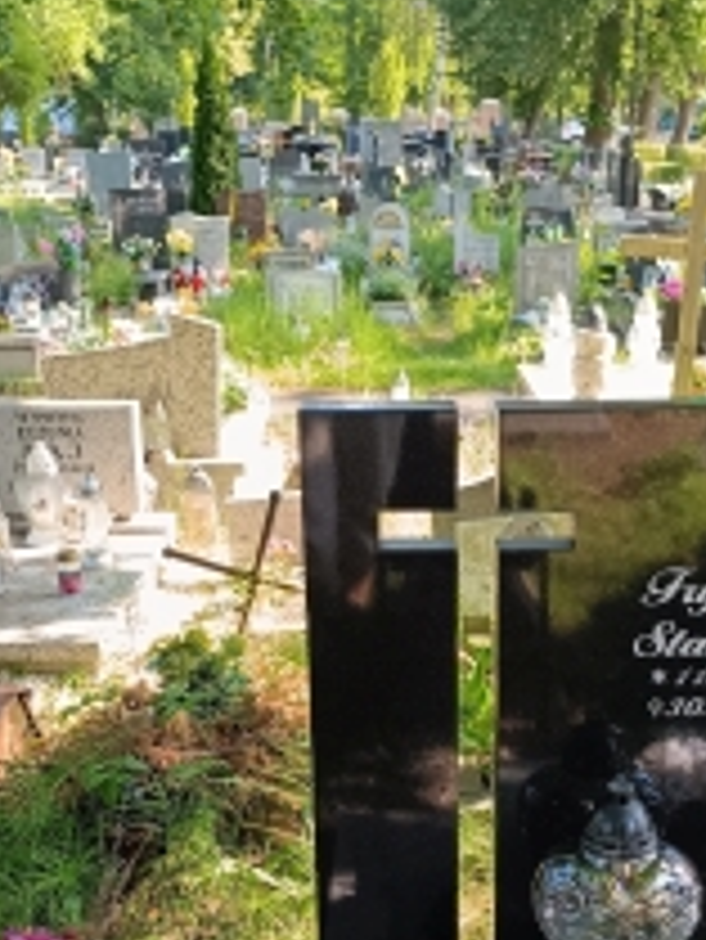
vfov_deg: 34.3
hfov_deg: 26.5
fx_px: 1494
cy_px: 684
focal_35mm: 55
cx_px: 445
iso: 142
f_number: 1.65
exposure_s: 1/100
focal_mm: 6.14
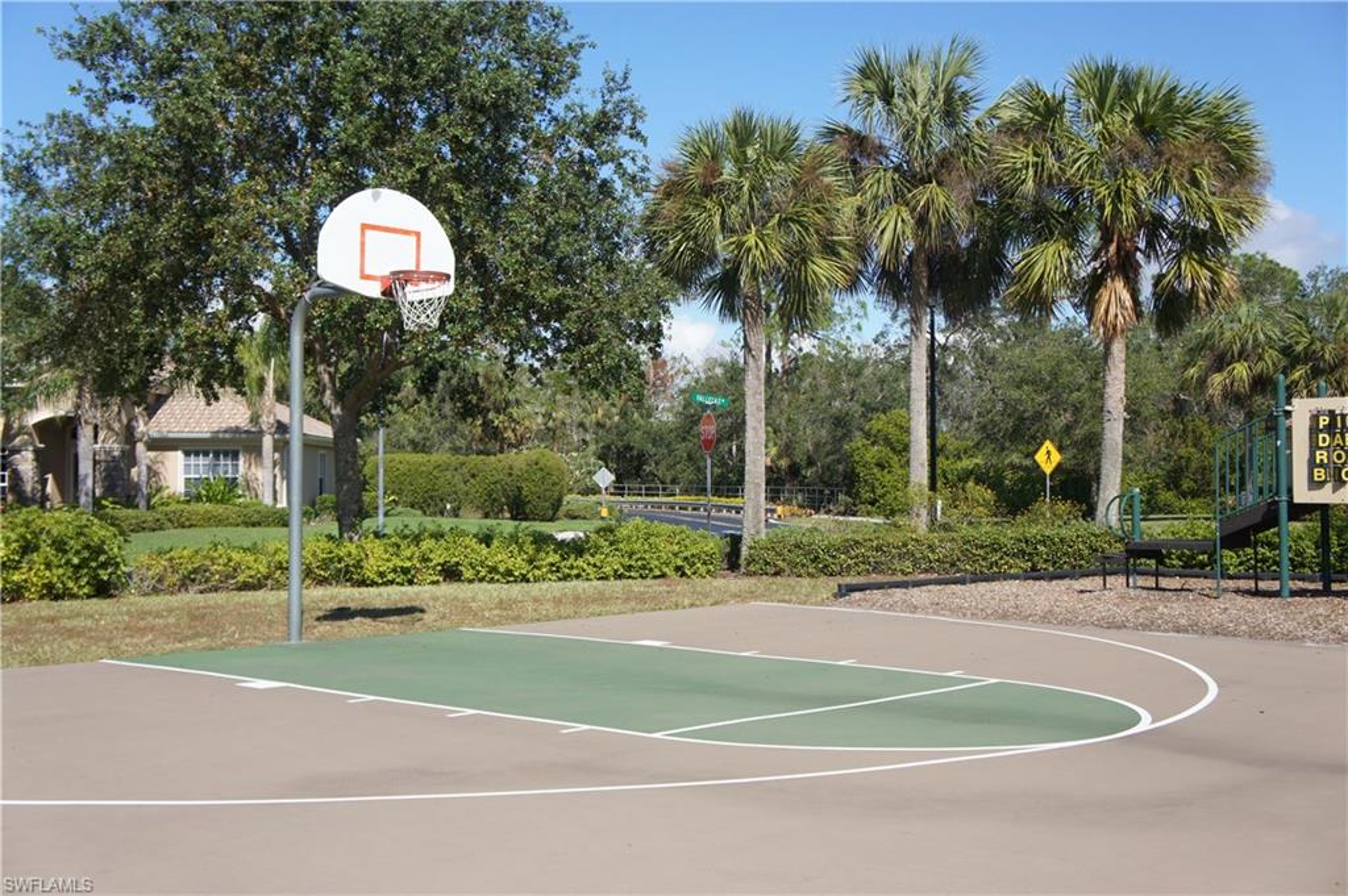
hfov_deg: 45.0
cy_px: 448
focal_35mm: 44
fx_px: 1627
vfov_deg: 30.8
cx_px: 674
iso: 200
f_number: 5.6
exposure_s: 1/1000
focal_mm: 29
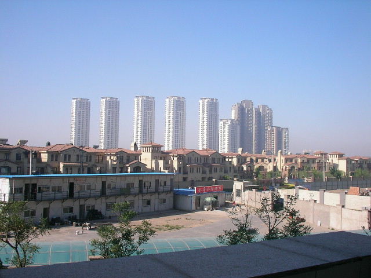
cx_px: 186
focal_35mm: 38
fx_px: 407
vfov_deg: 37.7
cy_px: 139
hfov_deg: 49.0
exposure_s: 1/160
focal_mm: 6
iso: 50
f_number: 7
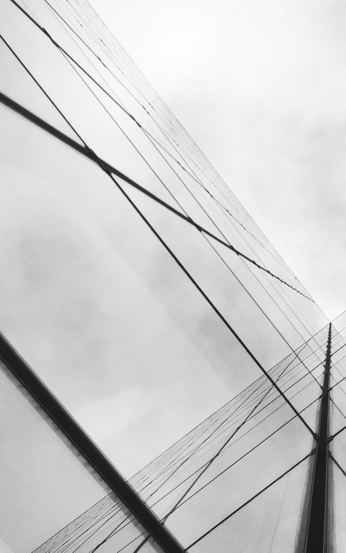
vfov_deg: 29.9
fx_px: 981
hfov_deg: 19.2
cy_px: 518
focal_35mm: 65
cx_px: 380
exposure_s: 1/126
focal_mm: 4.15
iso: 32
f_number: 2.2
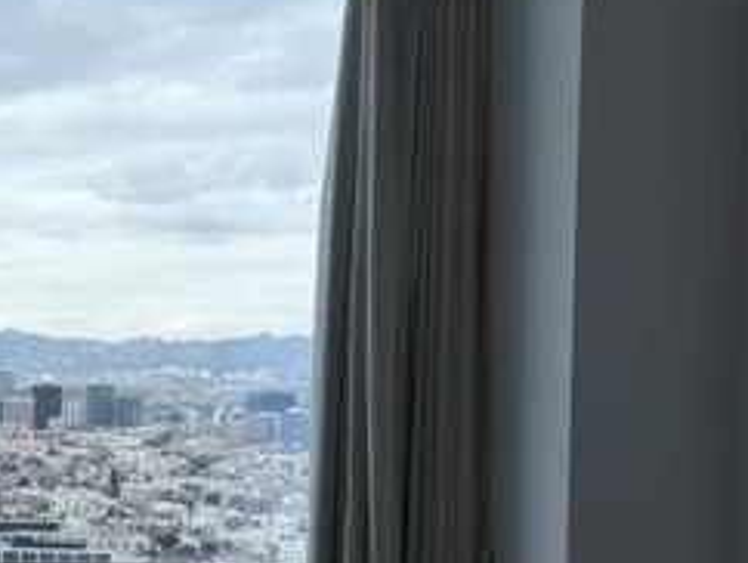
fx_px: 1601
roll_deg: -1.1
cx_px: -193
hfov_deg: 23.6
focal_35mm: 74
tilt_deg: -1.0
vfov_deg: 19.9
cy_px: 377
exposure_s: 1/517
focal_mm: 6.76
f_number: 1.78
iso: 80
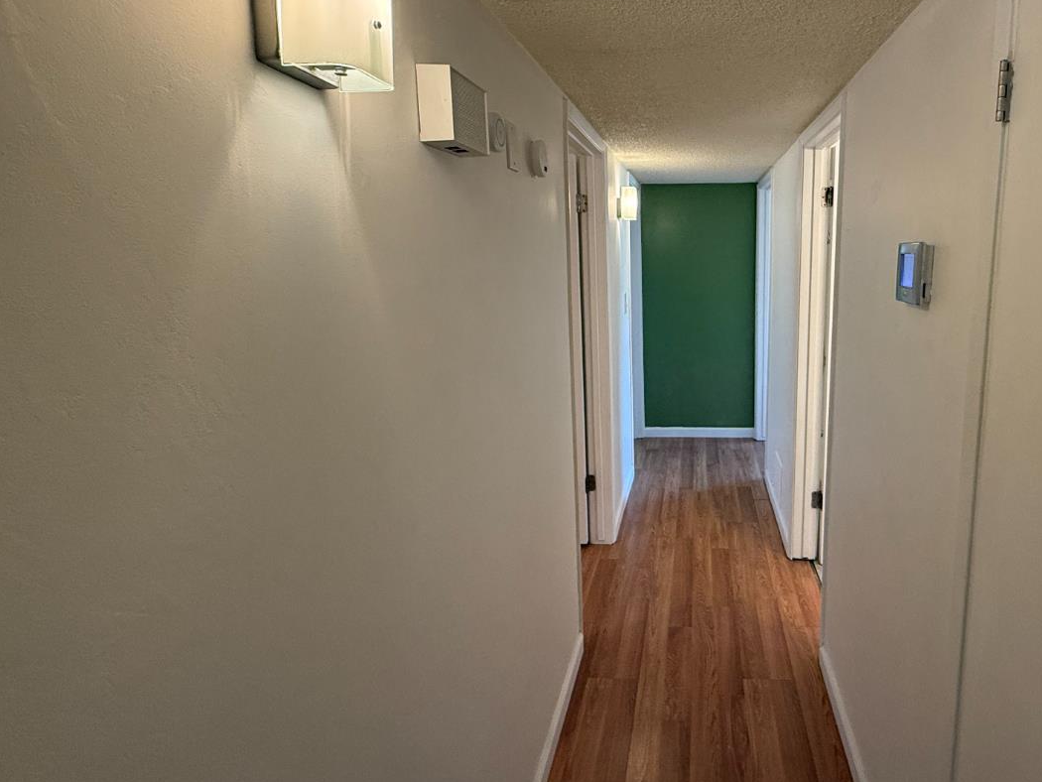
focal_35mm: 20
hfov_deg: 79.5
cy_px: 336
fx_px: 602
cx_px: 679
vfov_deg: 65.7
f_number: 2.2
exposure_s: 1/60
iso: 250
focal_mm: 2.22
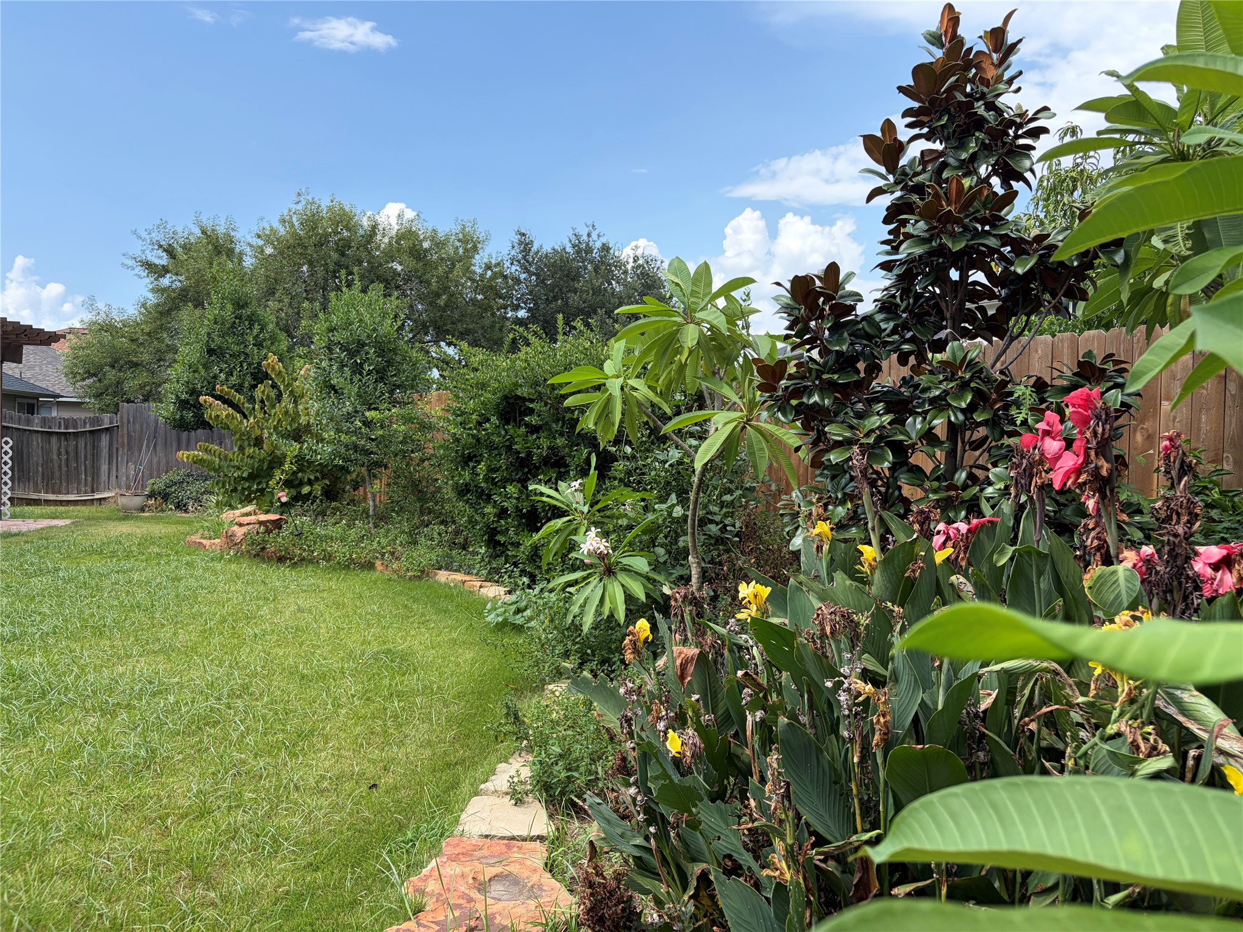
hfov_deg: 67.3
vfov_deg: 53.1
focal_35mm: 26
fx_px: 934
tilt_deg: -0.3
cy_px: 466
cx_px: 622
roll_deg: -0.6
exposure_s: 1/1751
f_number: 1.6
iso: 64
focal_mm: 5.96
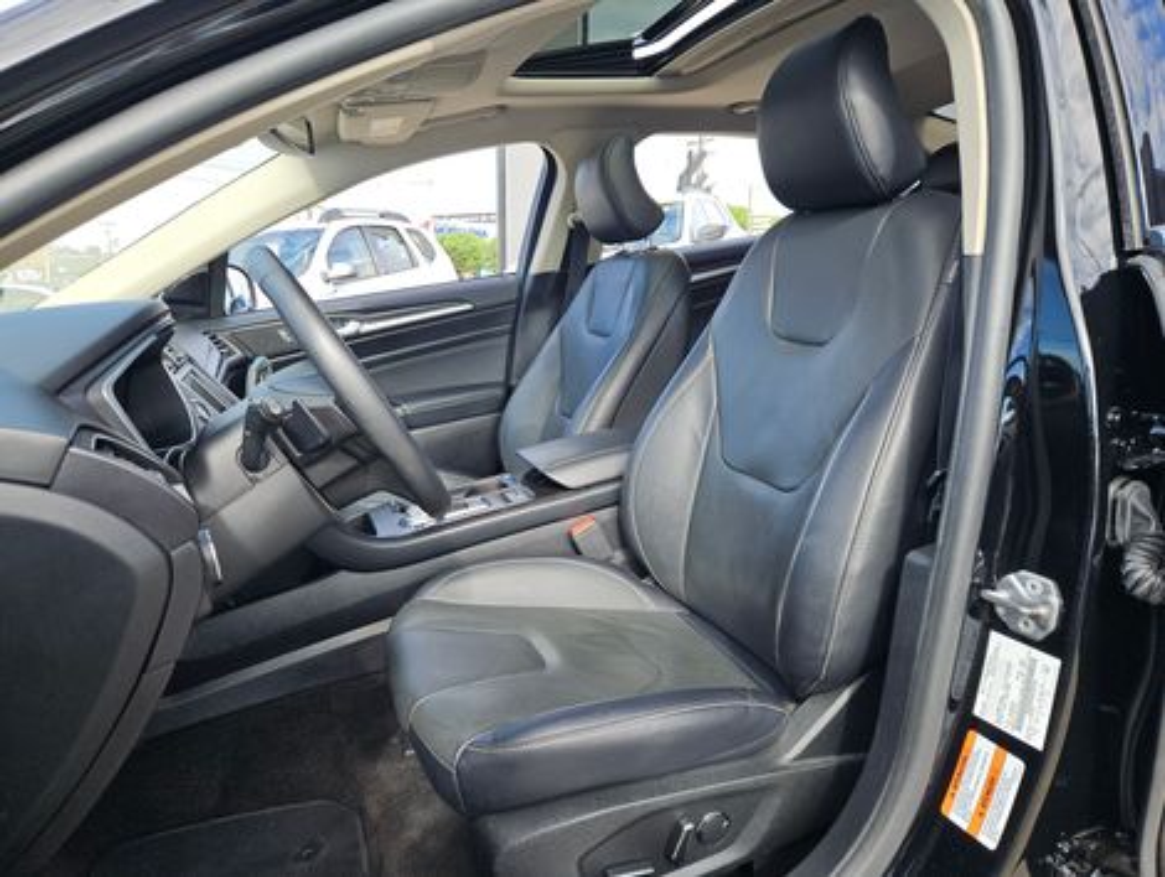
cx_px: 582
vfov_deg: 59.0
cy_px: 438
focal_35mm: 23
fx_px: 775
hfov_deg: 73.8
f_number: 1.8
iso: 25
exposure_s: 1/296
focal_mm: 5.4
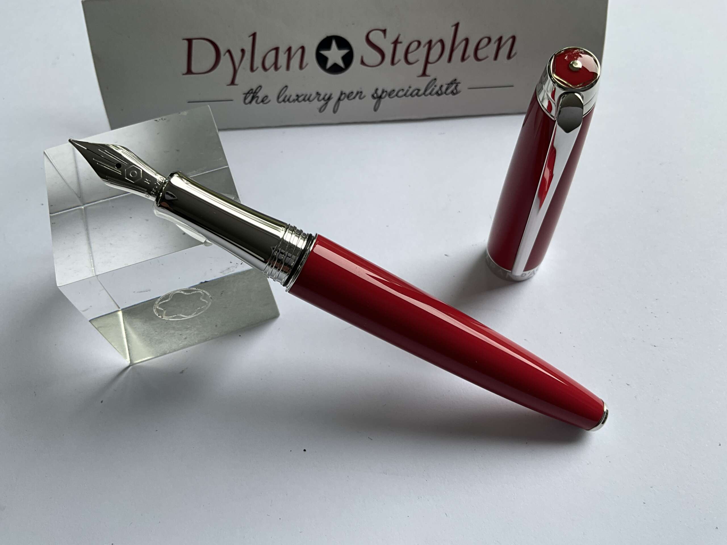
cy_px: 272
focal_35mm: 29
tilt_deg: -59.4
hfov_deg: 61.7
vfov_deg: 48.2
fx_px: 609
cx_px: 364
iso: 16
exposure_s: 1/136
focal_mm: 3
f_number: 1.8
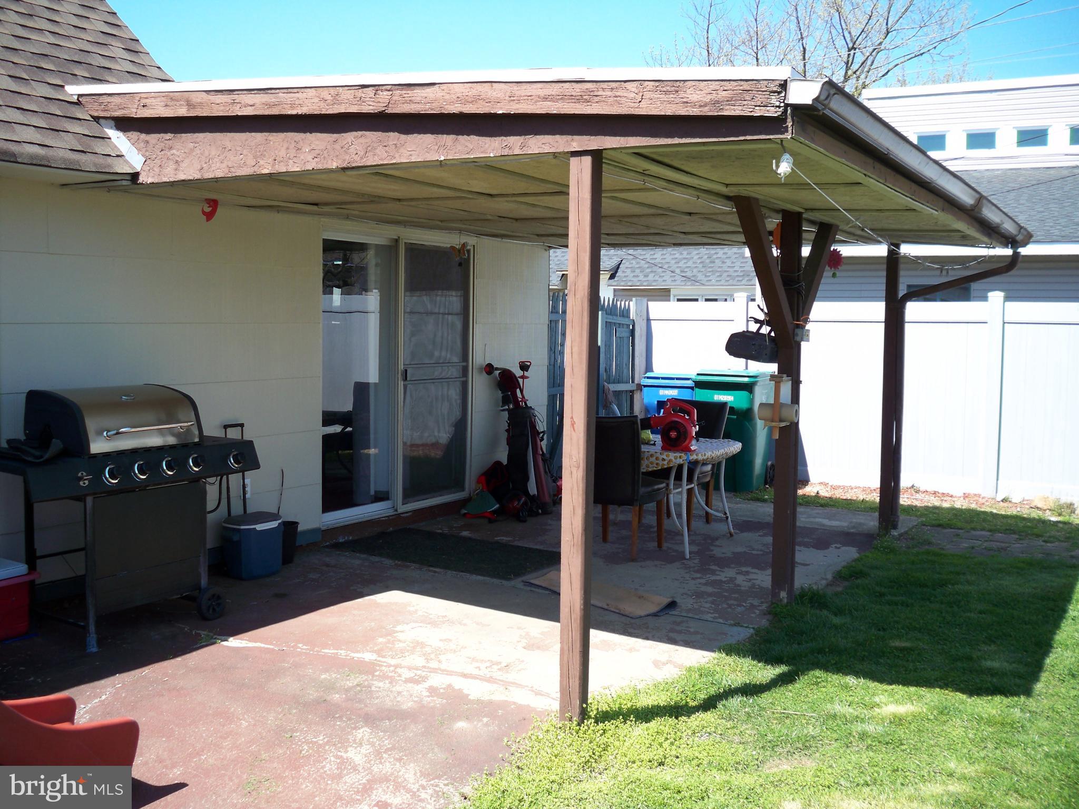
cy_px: 404
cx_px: 540
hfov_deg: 52.6
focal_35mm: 35
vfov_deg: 40.7
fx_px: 1091
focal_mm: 6.3
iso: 64
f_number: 3.1
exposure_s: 1/250
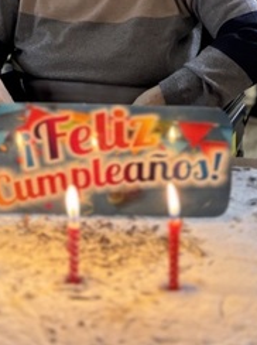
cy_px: 23
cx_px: 104
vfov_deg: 31.9
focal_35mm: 57
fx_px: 566
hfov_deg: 25.5
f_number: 1.6
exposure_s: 1/60
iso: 320
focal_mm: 5.96
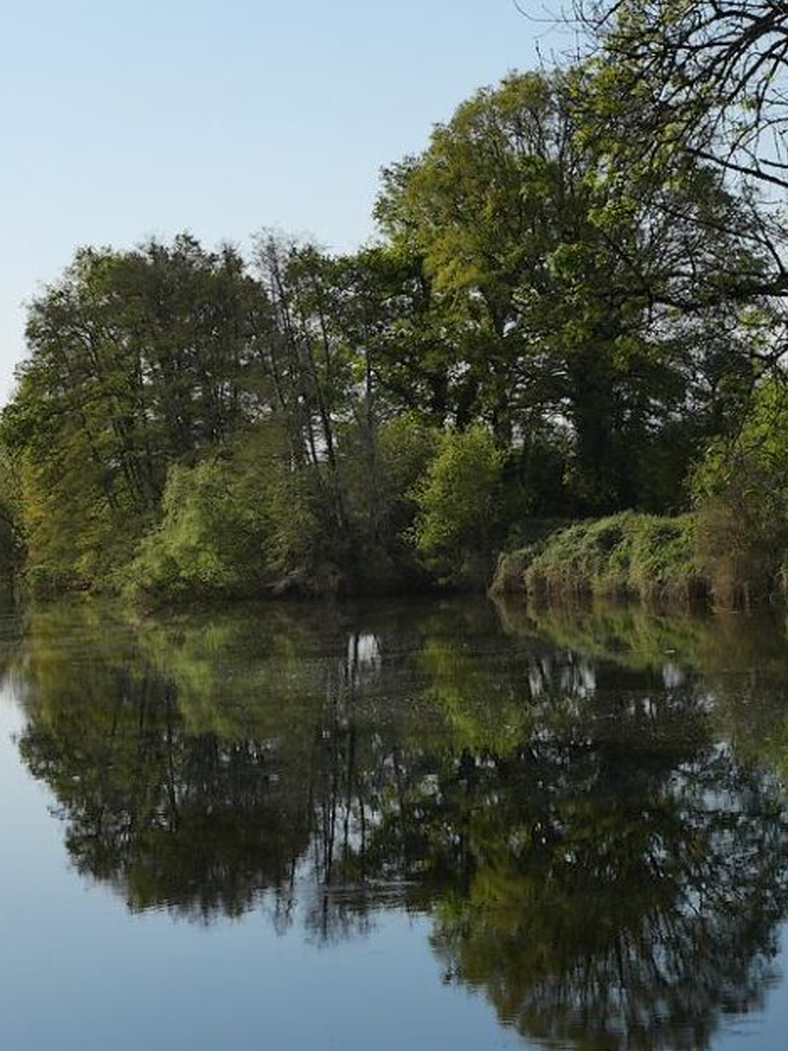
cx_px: 153
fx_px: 2489
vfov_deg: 23.8
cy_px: 576
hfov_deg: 17.8
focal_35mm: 82
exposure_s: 1/1300
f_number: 5
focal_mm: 25
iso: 200
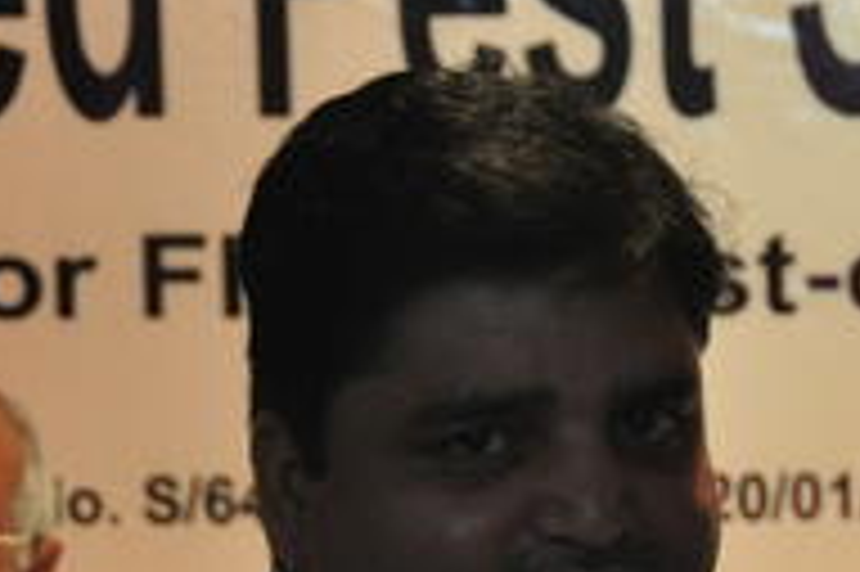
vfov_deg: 4.8
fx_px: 6731
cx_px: 1108
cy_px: 768
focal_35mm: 282
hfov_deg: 7.2
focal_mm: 60
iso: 800
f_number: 5
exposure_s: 1/50
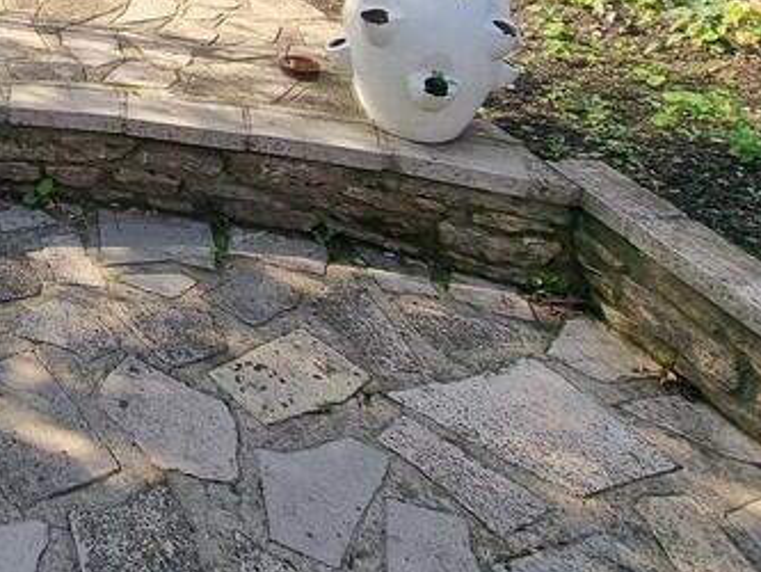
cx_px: -149
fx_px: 880
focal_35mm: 40
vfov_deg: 29.5
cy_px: -156
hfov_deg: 36.4
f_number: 2.2
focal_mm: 2.2
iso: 50
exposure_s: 1/501
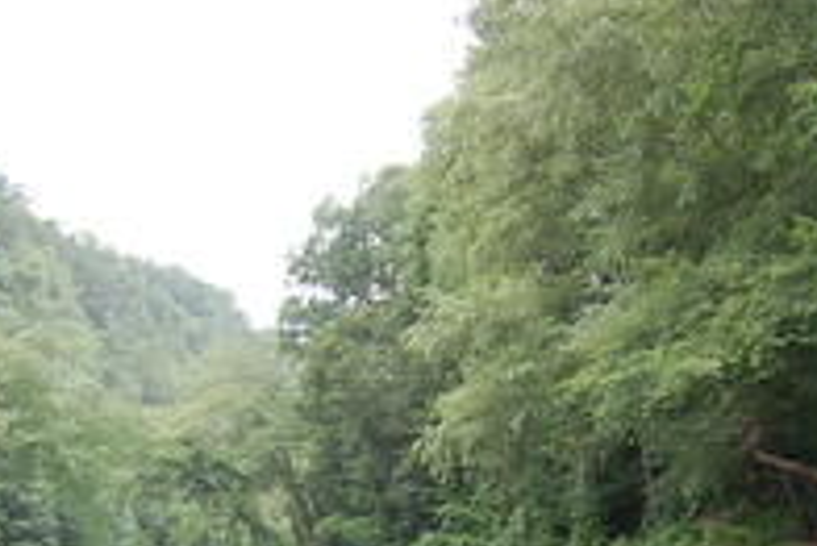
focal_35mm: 55
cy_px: 471
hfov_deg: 36.0
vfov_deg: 24.1
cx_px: 308
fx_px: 1249
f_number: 3.5
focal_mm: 18
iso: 400
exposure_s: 1/500
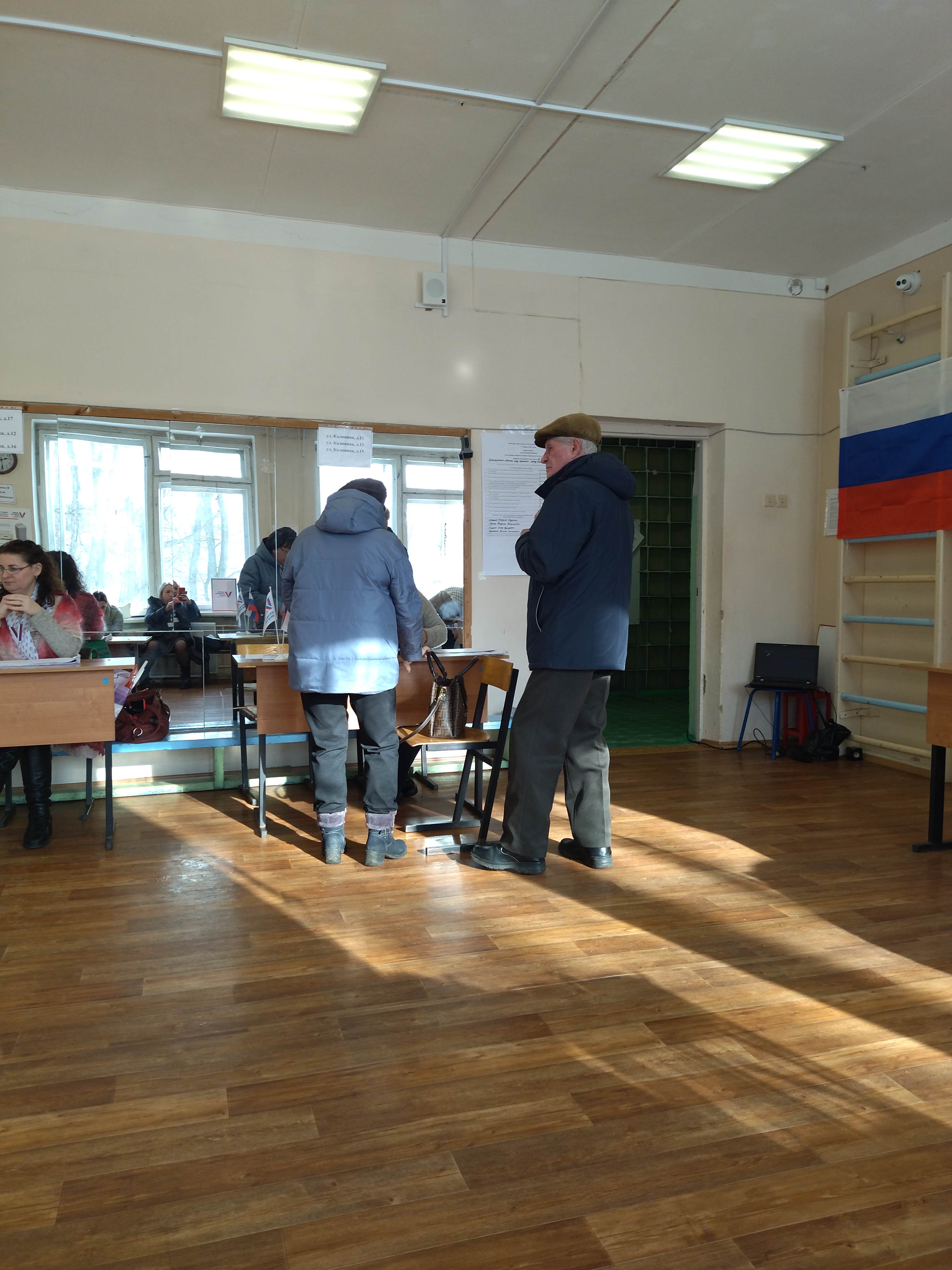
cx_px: 476
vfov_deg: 65.3
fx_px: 990
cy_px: 635
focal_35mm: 27
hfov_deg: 51.4
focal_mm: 4.74
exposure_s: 1/109
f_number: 1.79
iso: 100
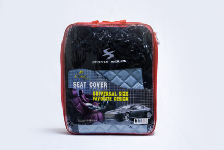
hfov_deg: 28.8
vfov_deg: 19.5
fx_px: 436
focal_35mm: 70
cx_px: 112
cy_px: 75
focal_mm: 70
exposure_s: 1/160
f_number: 10
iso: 3200
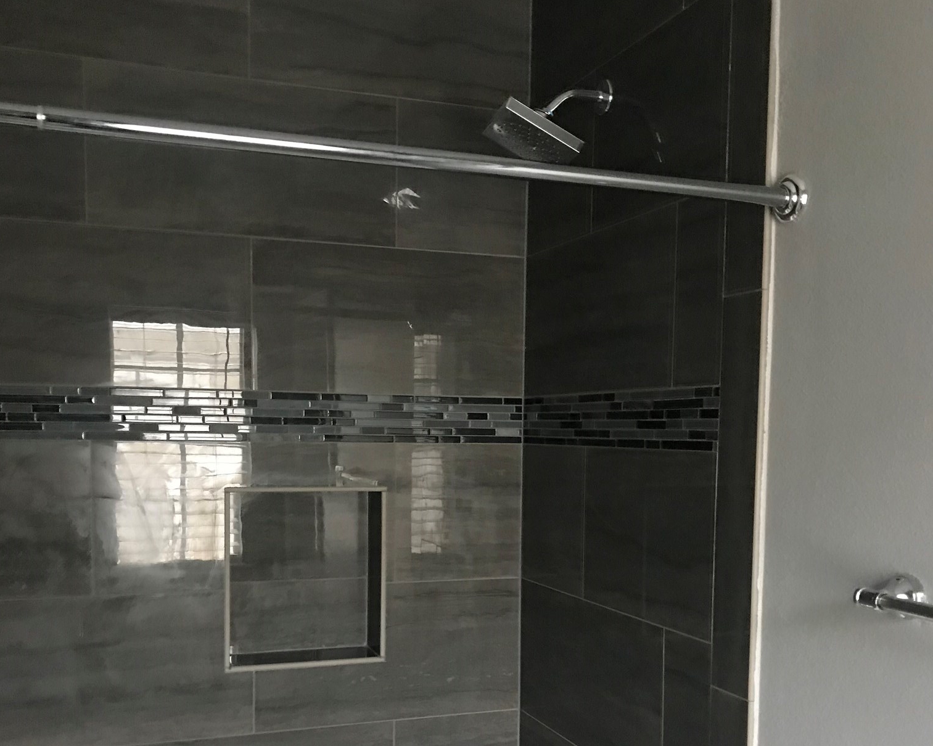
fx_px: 1022
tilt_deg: -6.6
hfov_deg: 49.1
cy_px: 530
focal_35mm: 37
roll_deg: -0.9
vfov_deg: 39.4
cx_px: 461
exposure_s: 1/5
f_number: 1.8
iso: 80
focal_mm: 3.99
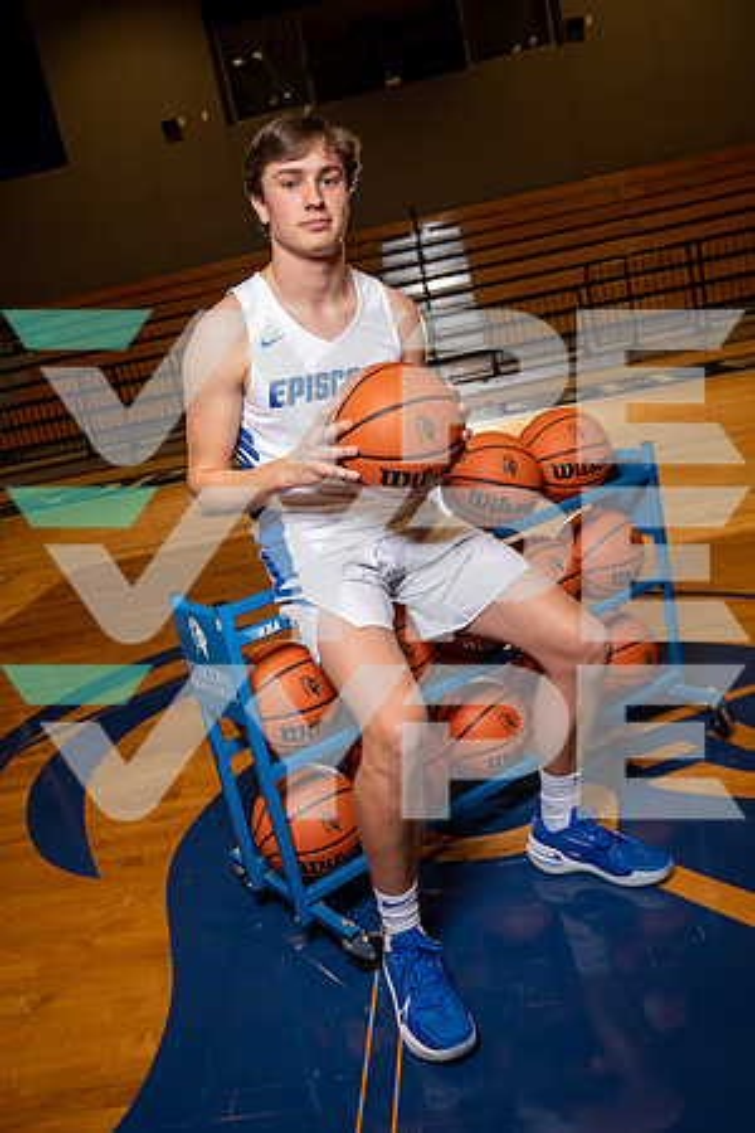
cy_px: 566
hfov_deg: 42.3
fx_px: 975
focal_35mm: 31
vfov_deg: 60.3
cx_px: 378
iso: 400
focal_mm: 31
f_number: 4.5
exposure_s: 1/250
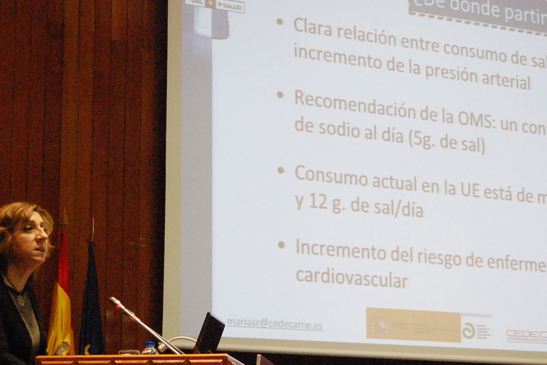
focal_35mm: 99
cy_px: 210
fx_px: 1504
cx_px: 263
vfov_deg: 13.8
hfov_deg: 20.6
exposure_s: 1/100
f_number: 5.3
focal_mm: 42
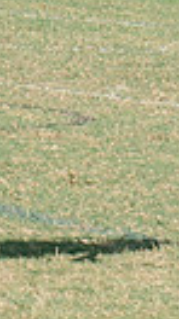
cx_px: -638
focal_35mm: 850
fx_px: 7191
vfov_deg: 2.5
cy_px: -121
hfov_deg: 1.4
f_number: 5.6
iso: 250
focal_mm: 70
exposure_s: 1/1250
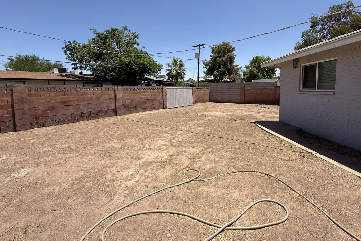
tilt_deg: -4.0
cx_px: 197
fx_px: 170
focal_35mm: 17
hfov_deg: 93.0
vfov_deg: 70.0
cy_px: 102
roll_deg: +0.6
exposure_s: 1/2320
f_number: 2.2
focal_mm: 2.22
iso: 50
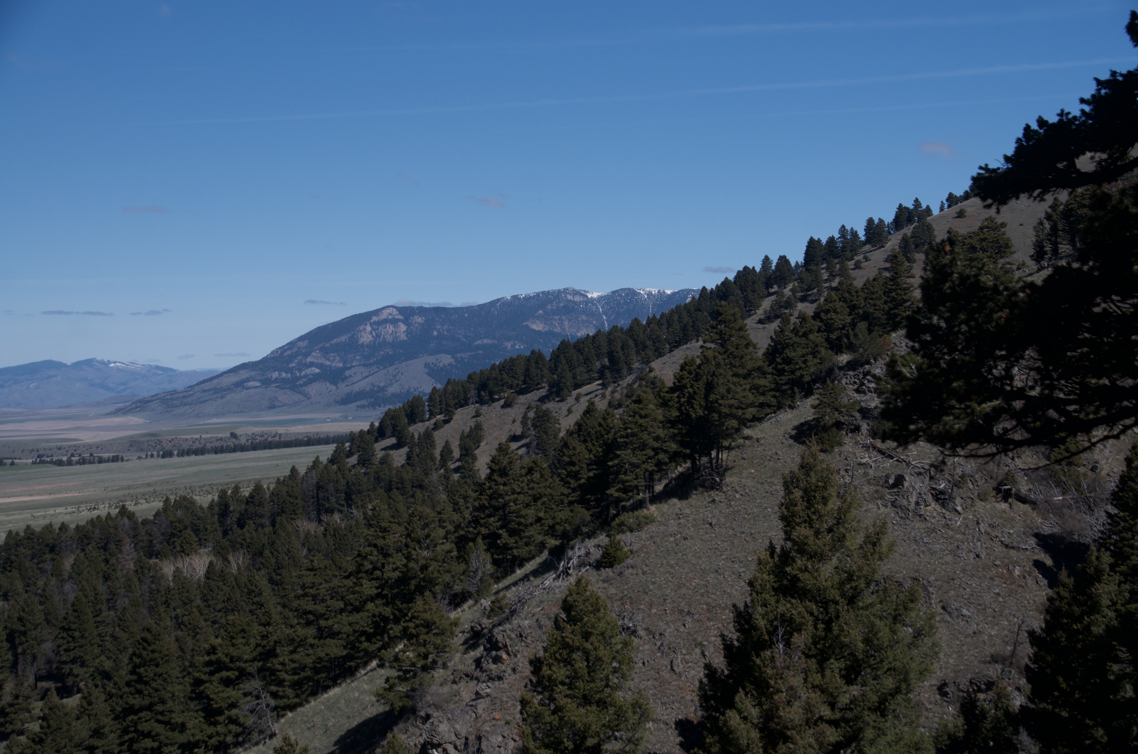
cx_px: 569
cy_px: 377
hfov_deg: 41.2
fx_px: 1514
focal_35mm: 48
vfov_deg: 28.0
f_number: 7.1
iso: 100
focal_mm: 32
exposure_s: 1/320
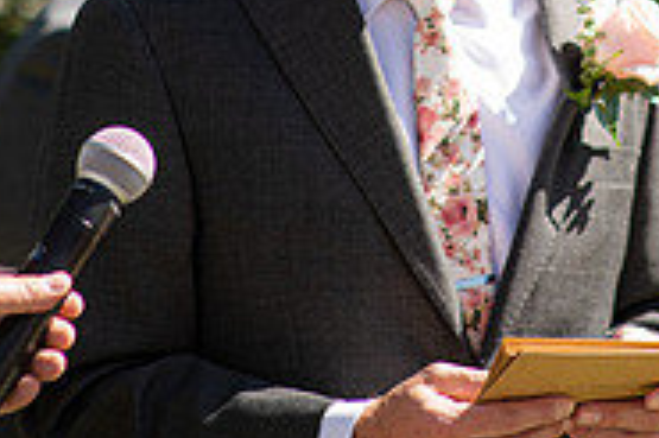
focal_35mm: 267
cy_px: -164
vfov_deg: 5.1
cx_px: 463
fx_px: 4883
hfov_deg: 7.7
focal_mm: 85
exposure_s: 1/1600
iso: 200
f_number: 2.5
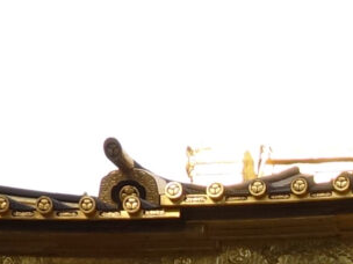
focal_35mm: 227
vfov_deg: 6.2
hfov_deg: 8.3
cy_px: 696
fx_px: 2315
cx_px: 718
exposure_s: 1/125
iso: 125
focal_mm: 10.4
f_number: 5.6
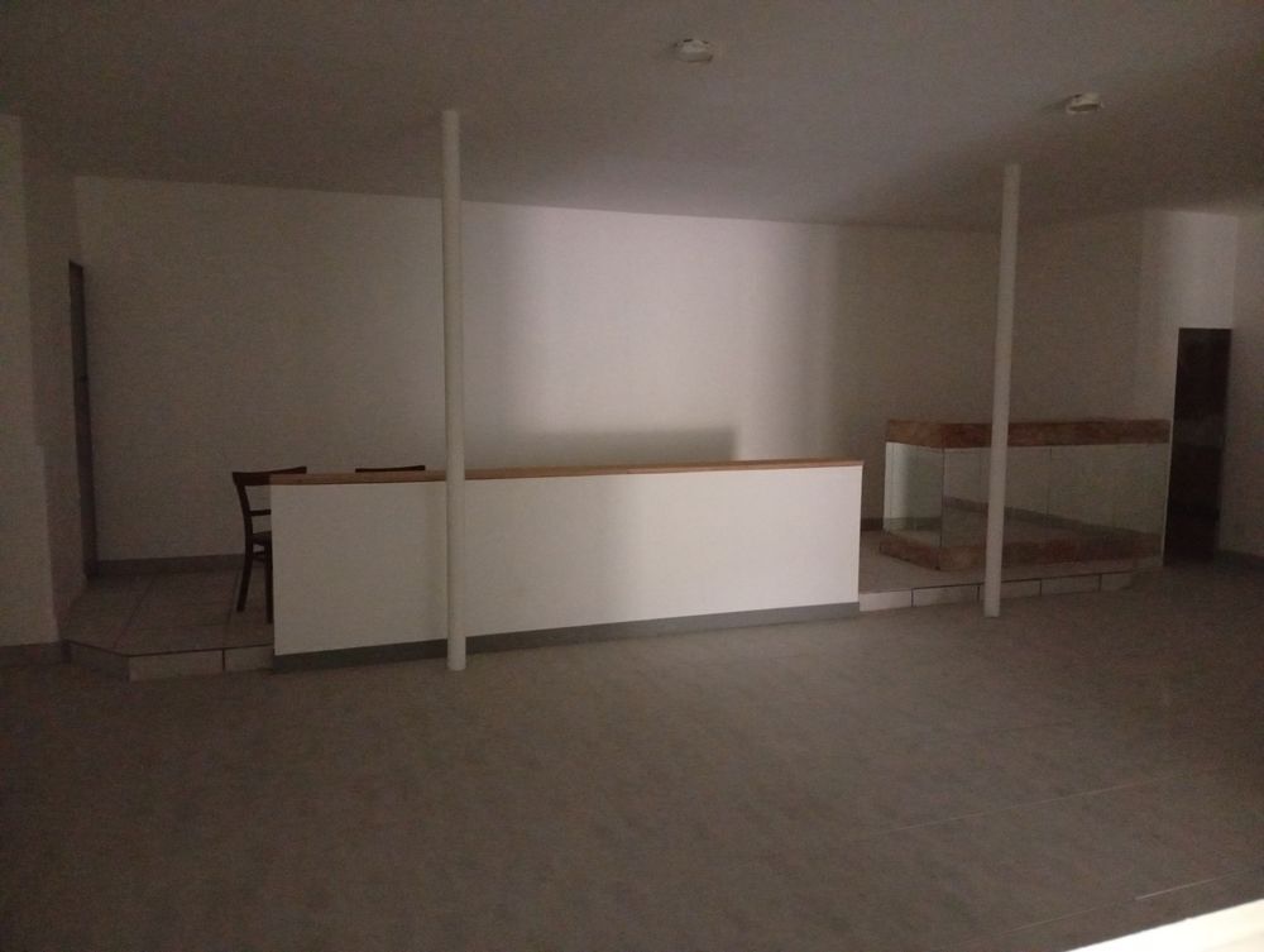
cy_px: 476
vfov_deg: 51.5
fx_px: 987
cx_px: 632
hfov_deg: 65.2
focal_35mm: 27
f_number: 1.8
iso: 3400
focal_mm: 3.98
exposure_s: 1/14.3
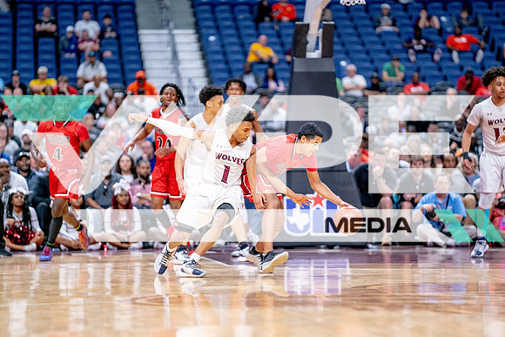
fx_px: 2806
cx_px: 252
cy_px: 168
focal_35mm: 200
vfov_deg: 6.9
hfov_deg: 10.3
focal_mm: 200
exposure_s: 1/1000
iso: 2500
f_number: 2.8
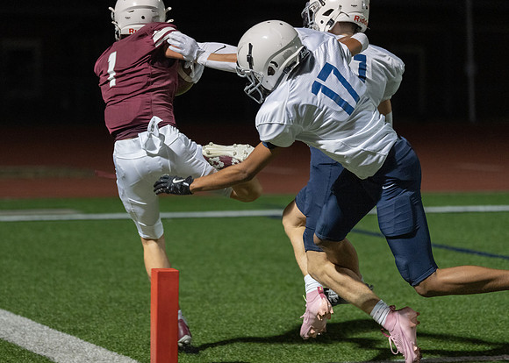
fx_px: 2159
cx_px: 217
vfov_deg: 9.6
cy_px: 195
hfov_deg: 13.4
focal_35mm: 149
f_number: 2.8
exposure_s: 1/1000
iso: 4000
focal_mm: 133
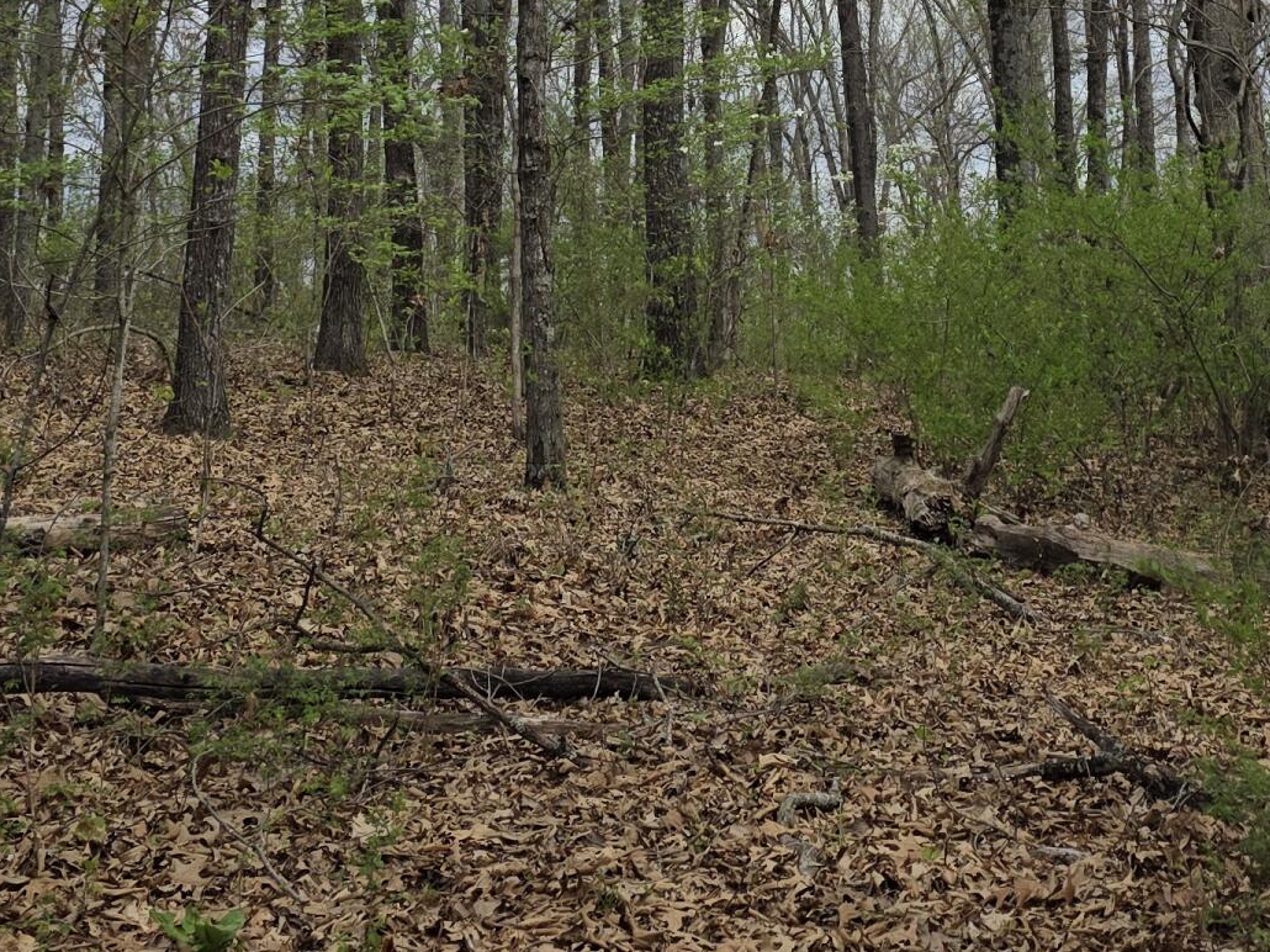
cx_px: 810
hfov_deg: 28.8
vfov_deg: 20.5
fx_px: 2458
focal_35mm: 67
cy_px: -200
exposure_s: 1/4057
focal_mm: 6.3
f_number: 1.7
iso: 80
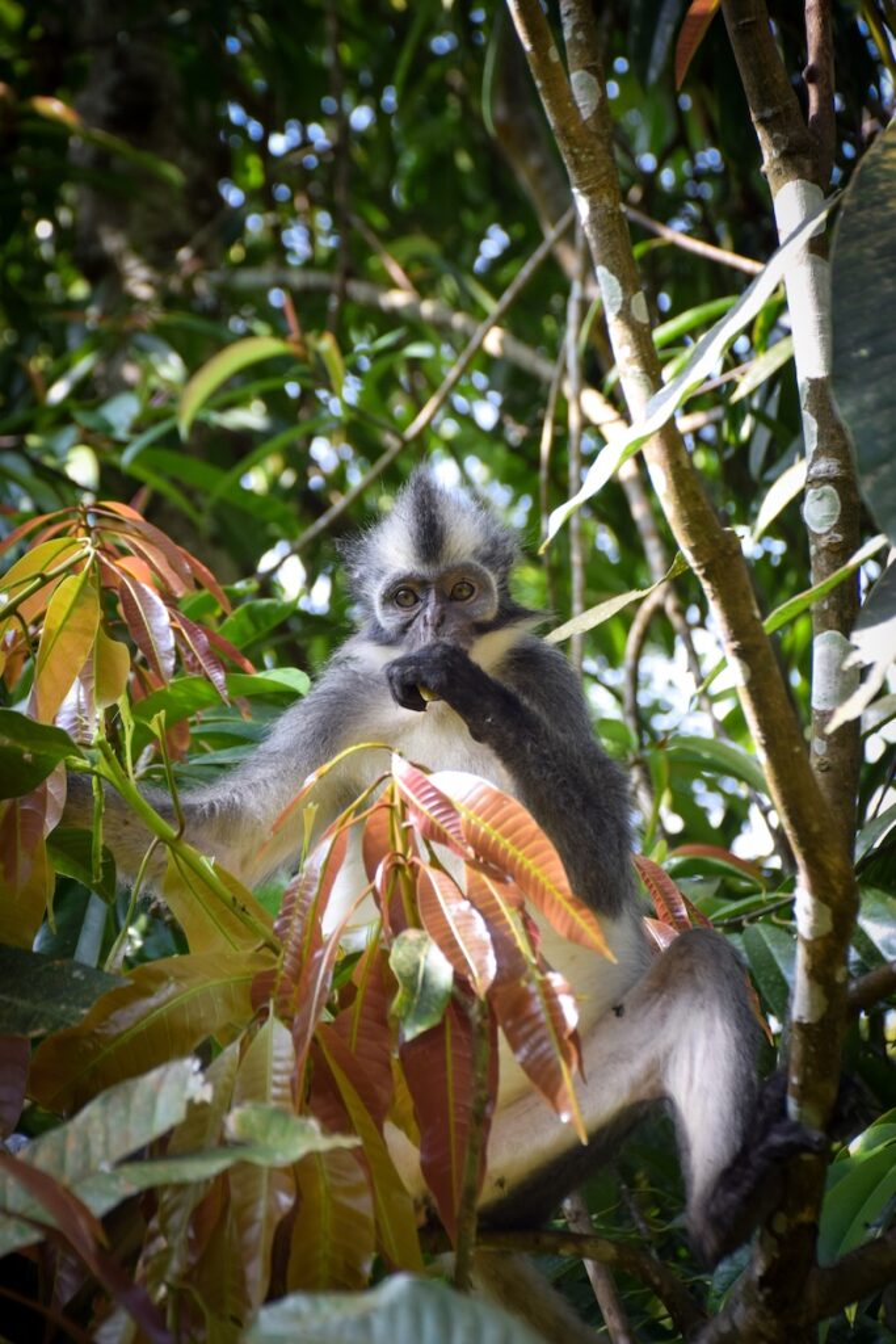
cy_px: 672
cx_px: 448
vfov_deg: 18.2
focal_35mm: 112
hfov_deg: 12.2
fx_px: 4198
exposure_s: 1/200
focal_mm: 75
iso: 400
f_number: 7.1
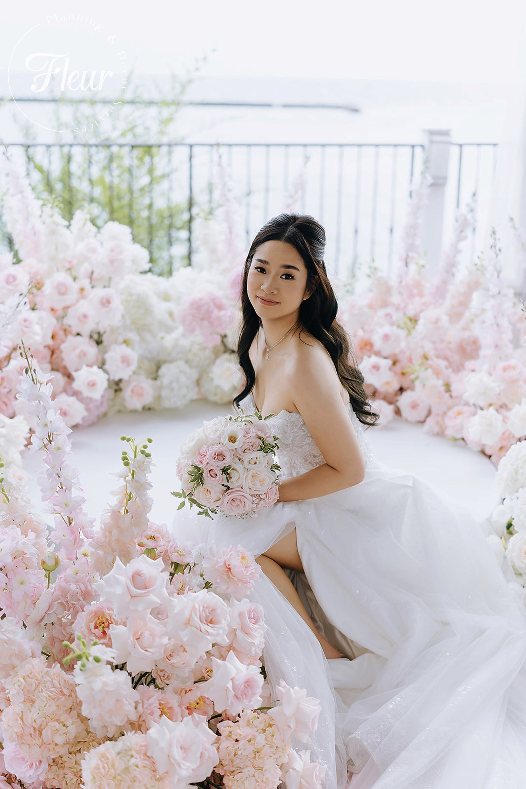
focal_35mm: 50
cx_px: 263
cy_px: 394
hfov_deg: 27.0
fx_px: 1095
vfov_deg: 39.6
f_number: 2
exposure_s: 1/800
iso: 125
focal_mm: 50
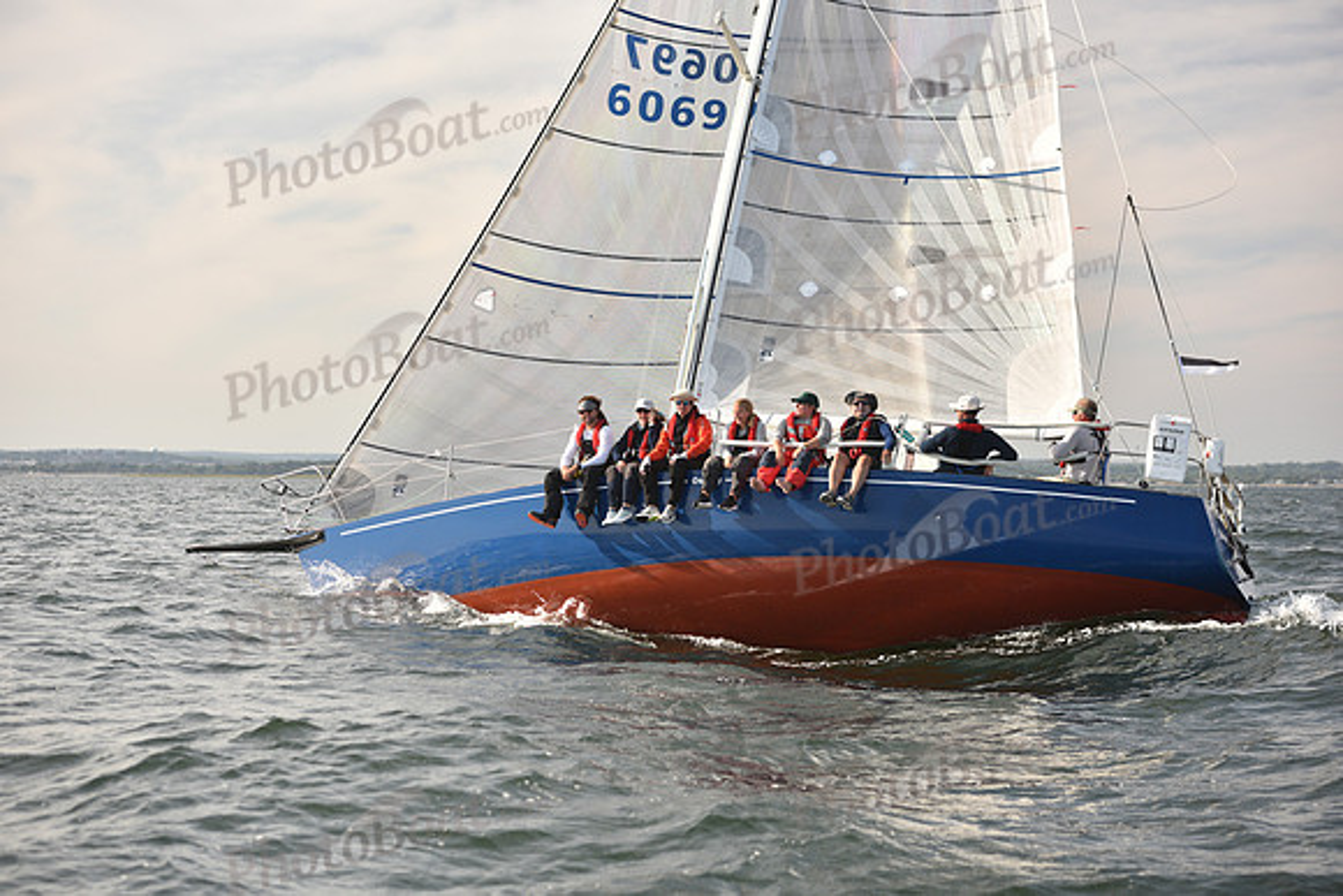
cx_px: 672
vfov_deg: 19.5
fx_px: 2612
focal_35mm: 70
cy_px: 448
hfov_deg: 28.8
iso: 250
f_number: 3.5
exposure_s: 1/640
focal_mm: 70
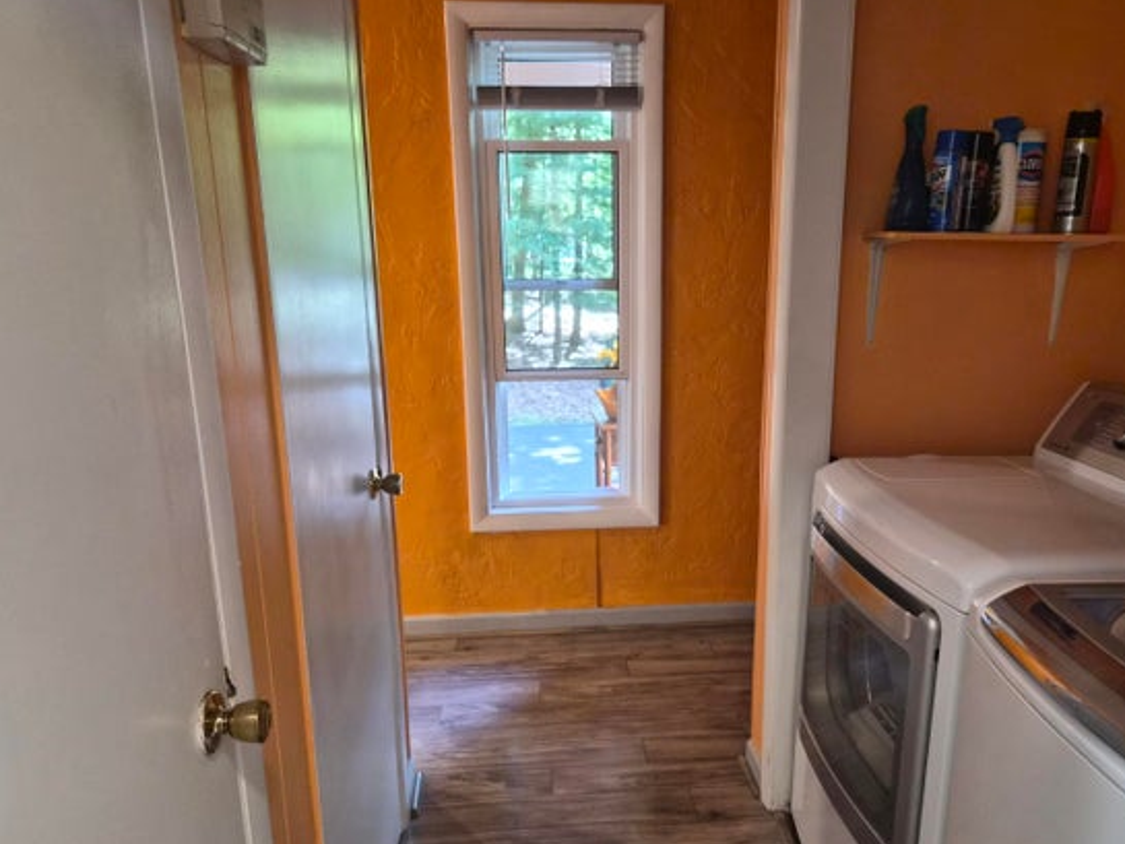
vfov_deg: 51.3
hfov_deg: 65.1
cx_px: 628
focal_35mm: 27
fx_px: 878
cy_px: 473
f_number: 1.8
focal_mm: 5.4
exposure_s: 1/120
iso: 800
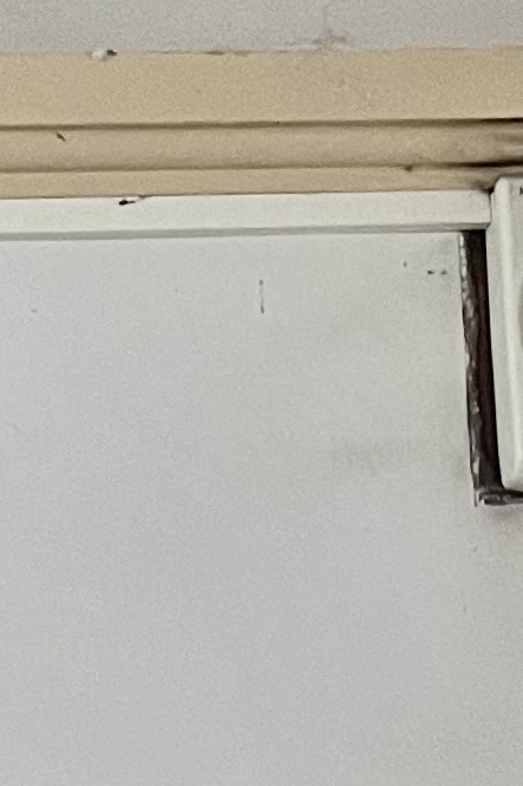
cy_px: 1710
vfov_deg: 11.1
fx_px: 3575
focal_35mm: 164
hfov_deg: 8.0
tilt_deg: +0.7
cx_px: -551
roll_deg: +3.5
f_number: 1.5
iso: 400
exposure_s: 1/60
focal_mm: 5.7
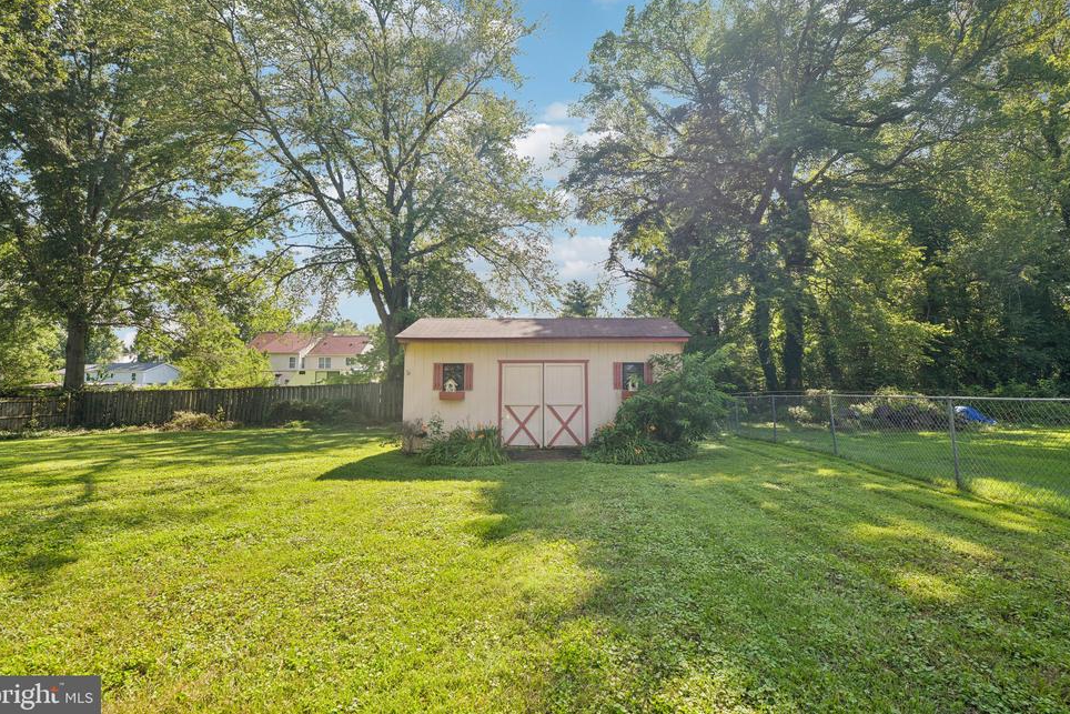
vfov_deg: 70.4
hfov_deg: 93.3
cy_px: 337
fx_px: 505
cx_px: 546
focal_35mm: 17
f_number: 8
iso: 100
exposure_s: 1/125
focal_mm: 16
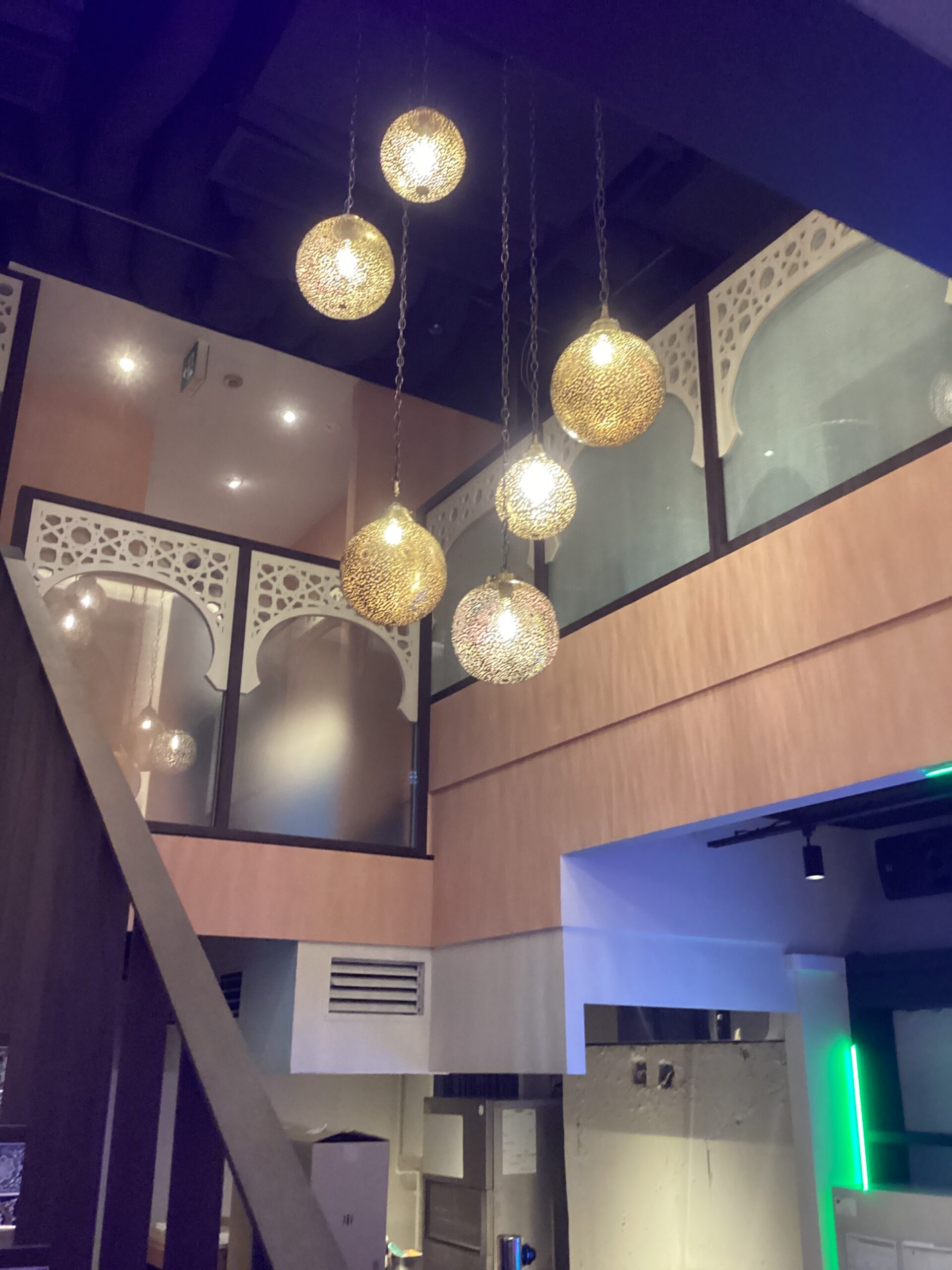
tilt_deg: +21.0
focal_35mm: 31
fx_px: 1137
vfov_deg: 58.4
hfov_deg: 45.4
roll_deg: -2.3
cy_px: 635
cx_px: 476
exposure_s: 1/25
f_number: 2.4
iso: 500
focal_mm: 3.3
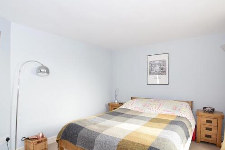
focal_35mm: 20
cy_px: 84
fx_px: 125
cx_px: 119
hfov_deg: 83.9
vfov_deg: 61.7
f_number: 5.6
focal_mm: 10
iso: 400
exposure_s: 1/50
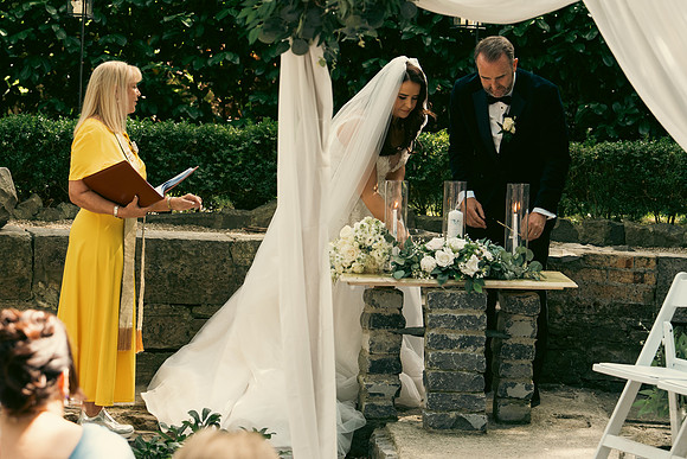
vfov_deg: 13.0
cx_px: 344
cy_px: 230
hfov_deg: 19.5
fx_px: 2004
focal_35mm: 105
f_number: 3.5
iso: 250
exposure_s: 1/200
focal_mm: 70
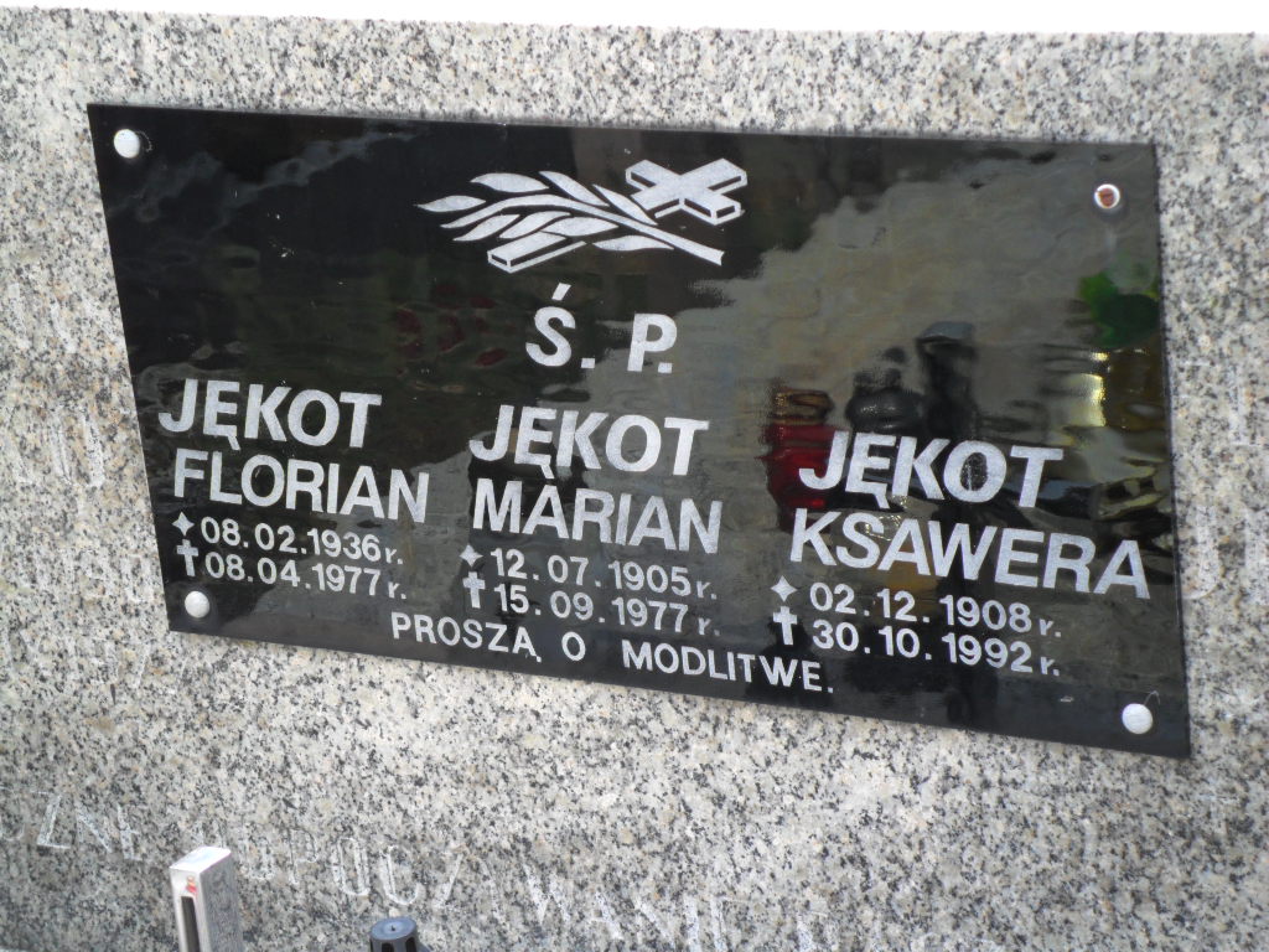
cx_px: 634
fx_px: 3959
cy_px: 476
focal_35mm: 108
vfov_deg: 13.7
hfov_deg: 18.2
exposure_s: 1/90
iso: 100
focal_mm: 19.6
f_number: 5
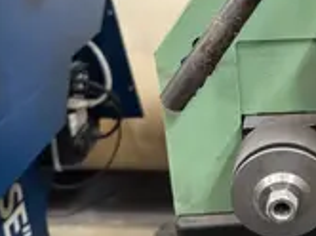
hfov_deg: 30.4
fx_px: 529
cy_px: 59
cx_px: 333
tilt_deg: -21.5
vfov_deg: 24.9
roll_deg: -0.6
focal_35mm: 58
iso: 640
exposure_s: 1/60
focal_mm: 6.76
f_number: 1.78
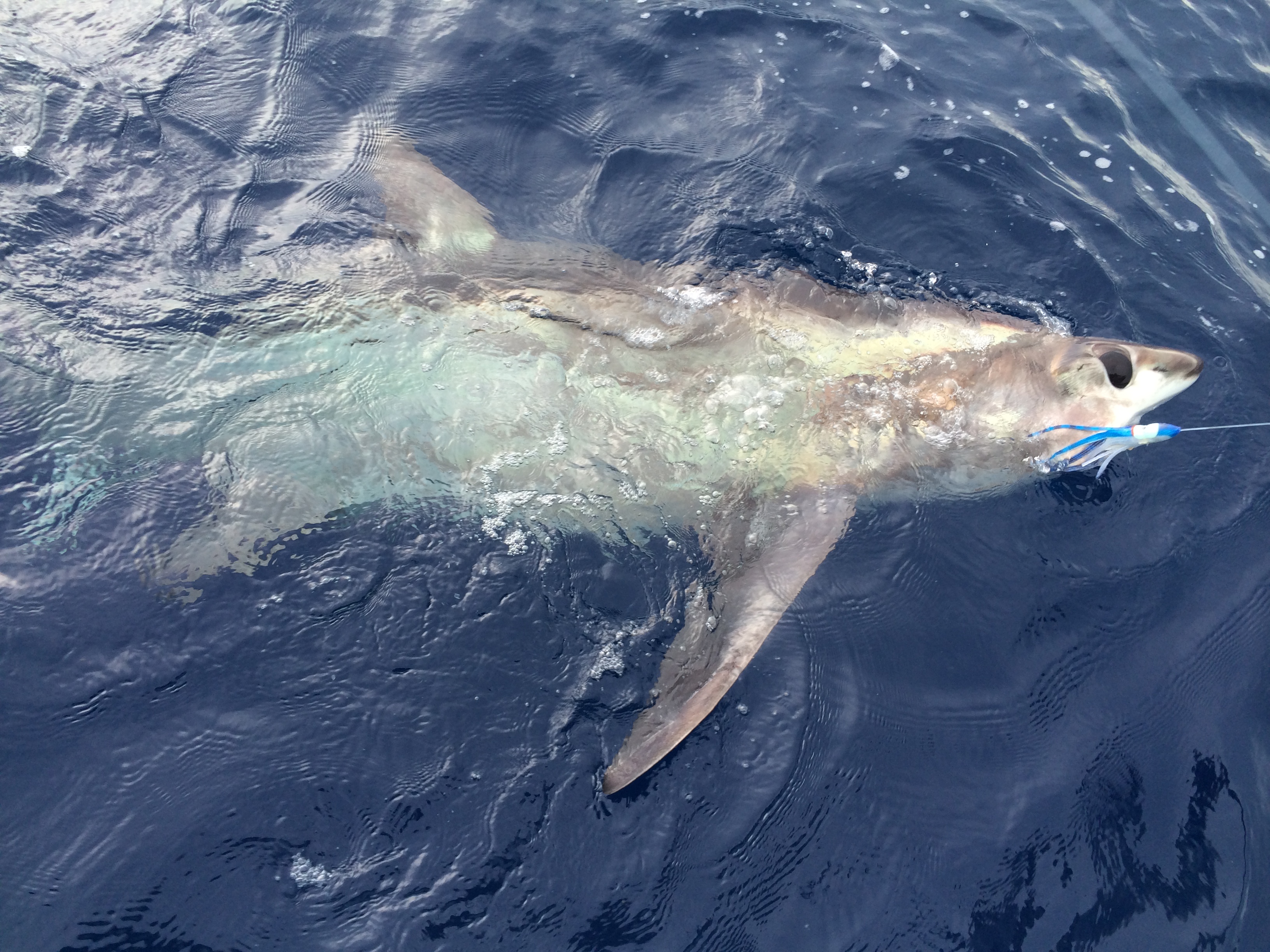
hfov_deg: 60.0
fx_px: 1101
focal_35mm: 30
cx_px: 635
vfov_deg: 46.8
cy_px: 476
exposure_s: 1/199
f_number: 2.2
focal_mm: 4.12
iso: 32
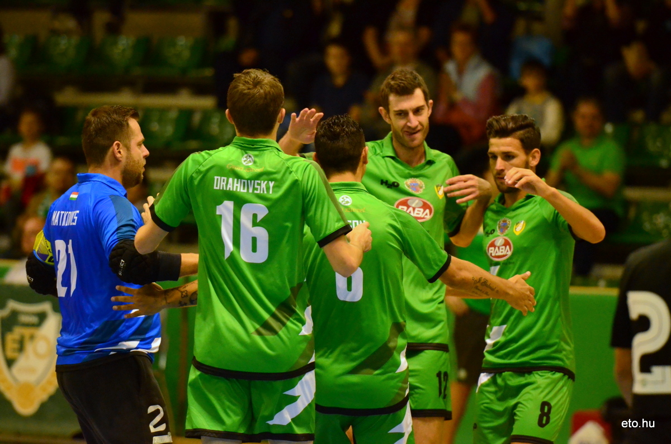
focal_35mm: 300
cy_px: 222
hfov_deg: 6.9
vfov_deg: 4.6
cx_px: 336
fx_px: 5581
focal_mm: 200
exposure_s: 1/800
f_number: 2.8
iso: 4000
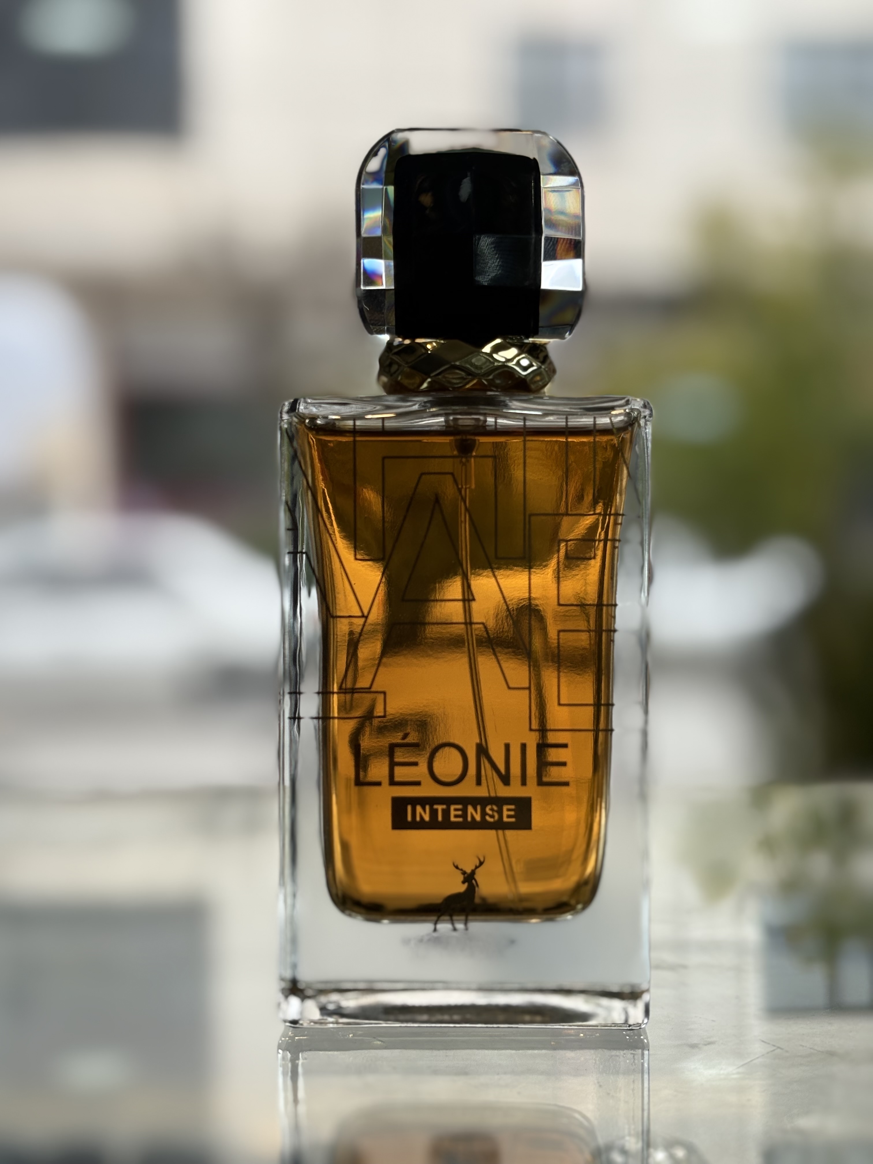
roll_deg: -0.7
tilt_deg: -1.5
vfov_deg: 36.8
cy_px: 582
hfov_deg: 28.0
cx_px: 436
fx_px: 1749
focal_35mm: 52
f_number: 1.6
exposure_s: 1/694
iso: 32
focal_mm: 5.96
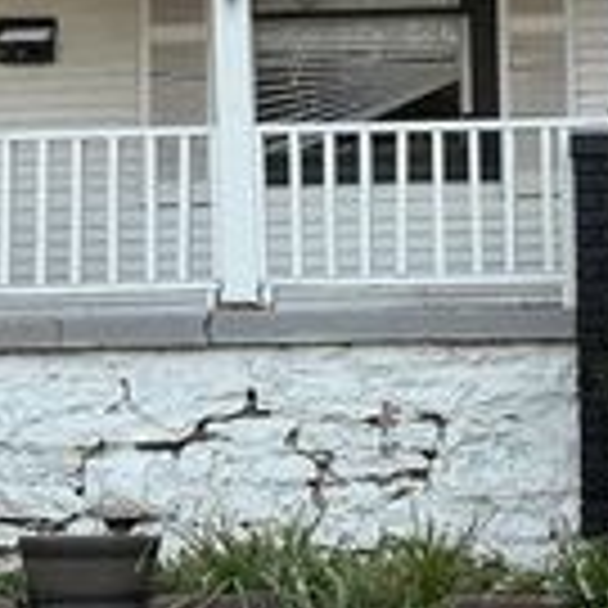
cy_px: 47
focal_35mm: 170
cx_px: 540
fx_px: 3378
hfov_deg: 10.2
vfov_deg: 10.2
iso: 50
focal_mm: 5.96
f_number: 1.6
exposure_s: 1/293
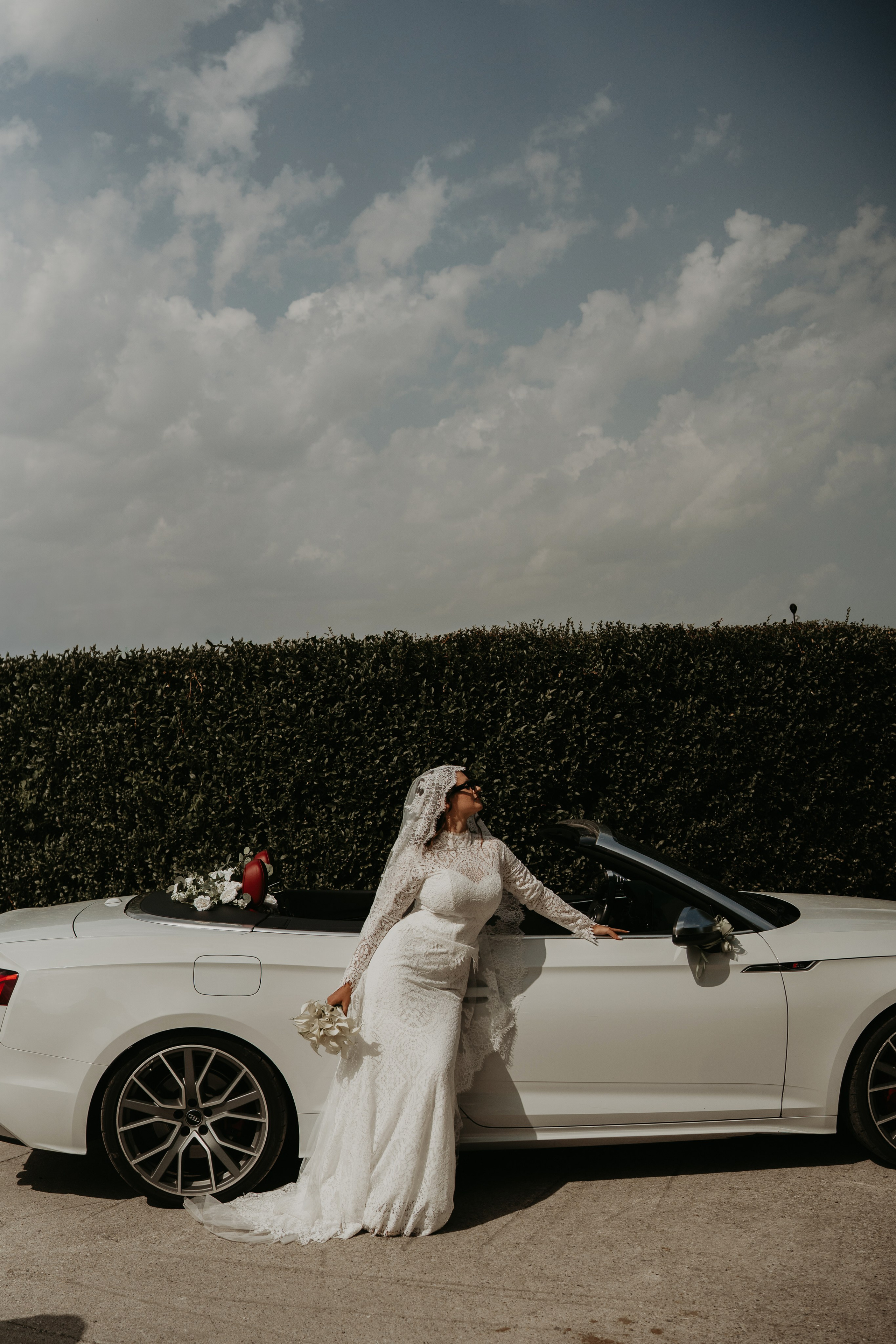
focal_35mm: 35
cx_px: 448
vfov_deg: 54.4
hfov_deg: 37.9
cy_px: 672
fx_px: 1307
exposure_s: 1/8000
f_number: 2.8
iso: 200
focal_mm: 35
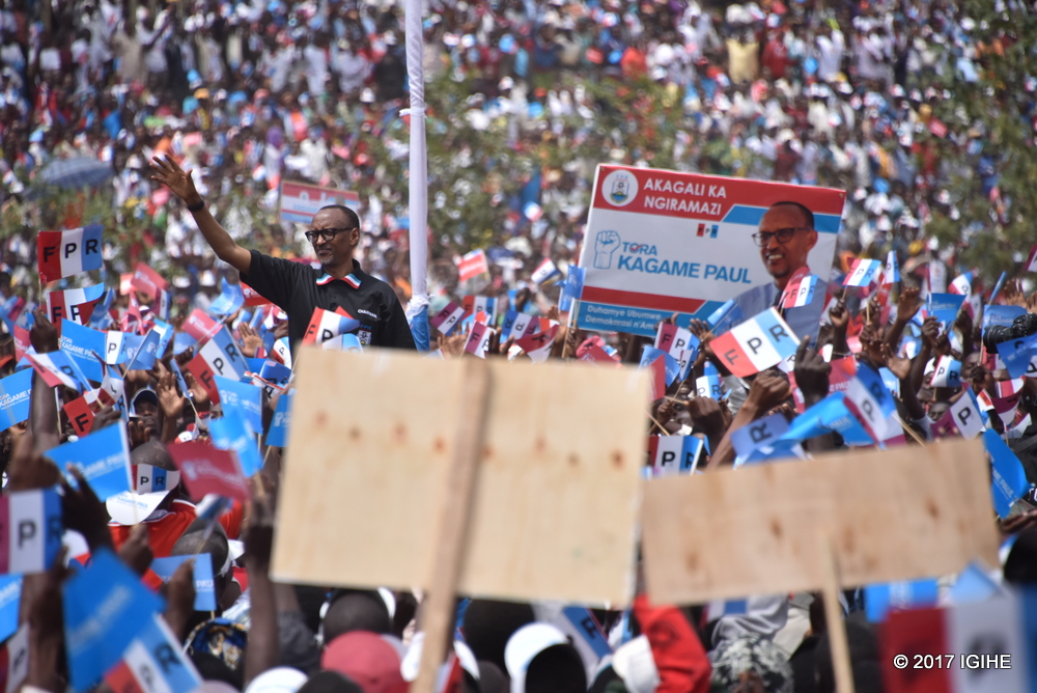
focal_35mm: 300
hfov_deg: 6.9
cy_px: 346
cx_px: 518
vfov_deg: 4.6
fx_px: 8646
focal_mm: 300
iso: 500
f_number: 6.3
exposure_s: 1/2000
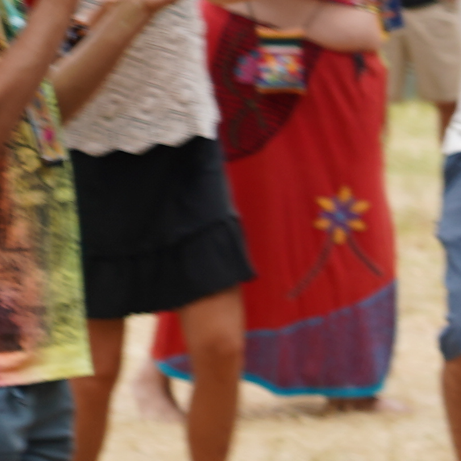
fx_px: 5590
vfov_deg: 4.7
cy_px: 41
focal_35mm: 371
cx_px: 1189
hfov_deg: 4.6
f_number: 4
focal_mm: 59
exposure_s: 1/160
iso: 160
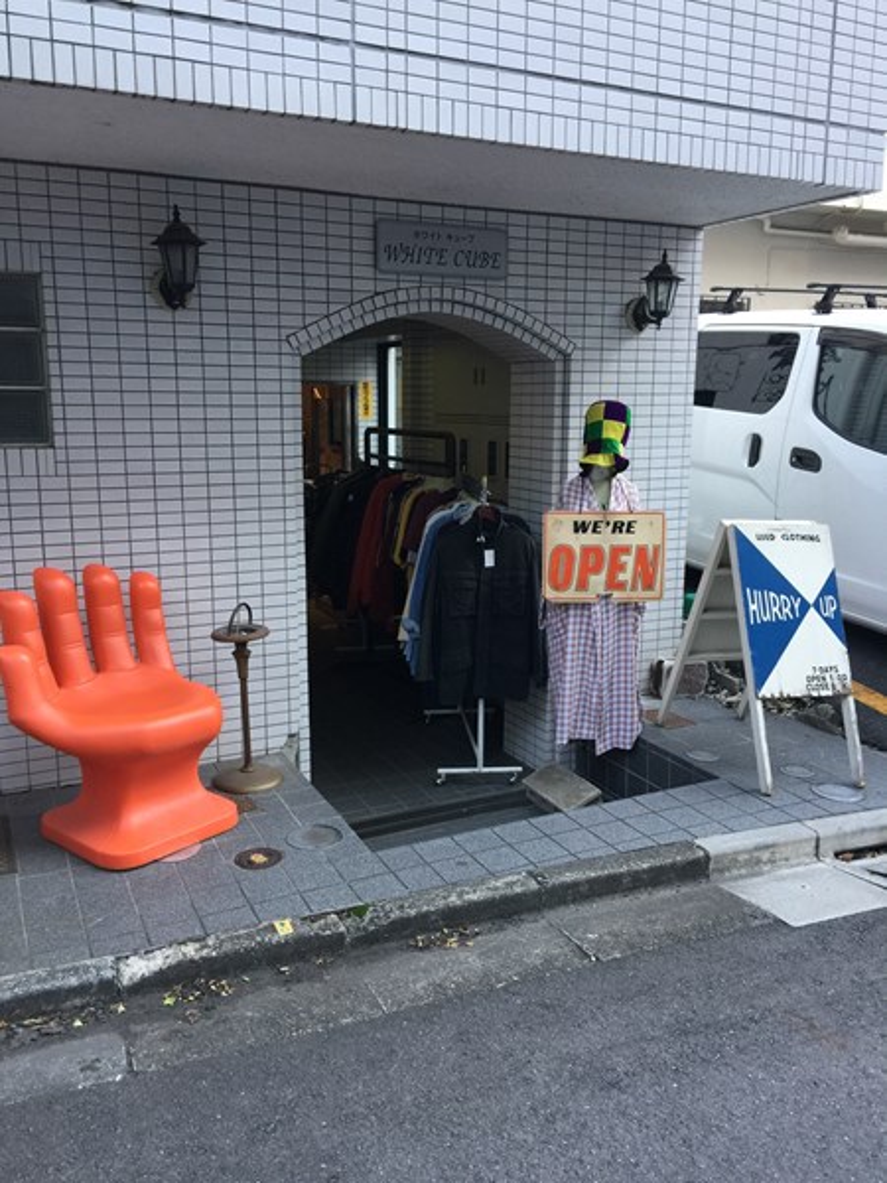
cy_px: 592
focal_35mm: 29
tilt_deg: -9.6
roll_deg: -0.2
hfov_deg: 48.2
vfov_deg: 61.7
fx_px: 991
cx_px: 444
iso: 32
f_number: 2.2
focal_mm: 4.15
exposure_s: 1/40
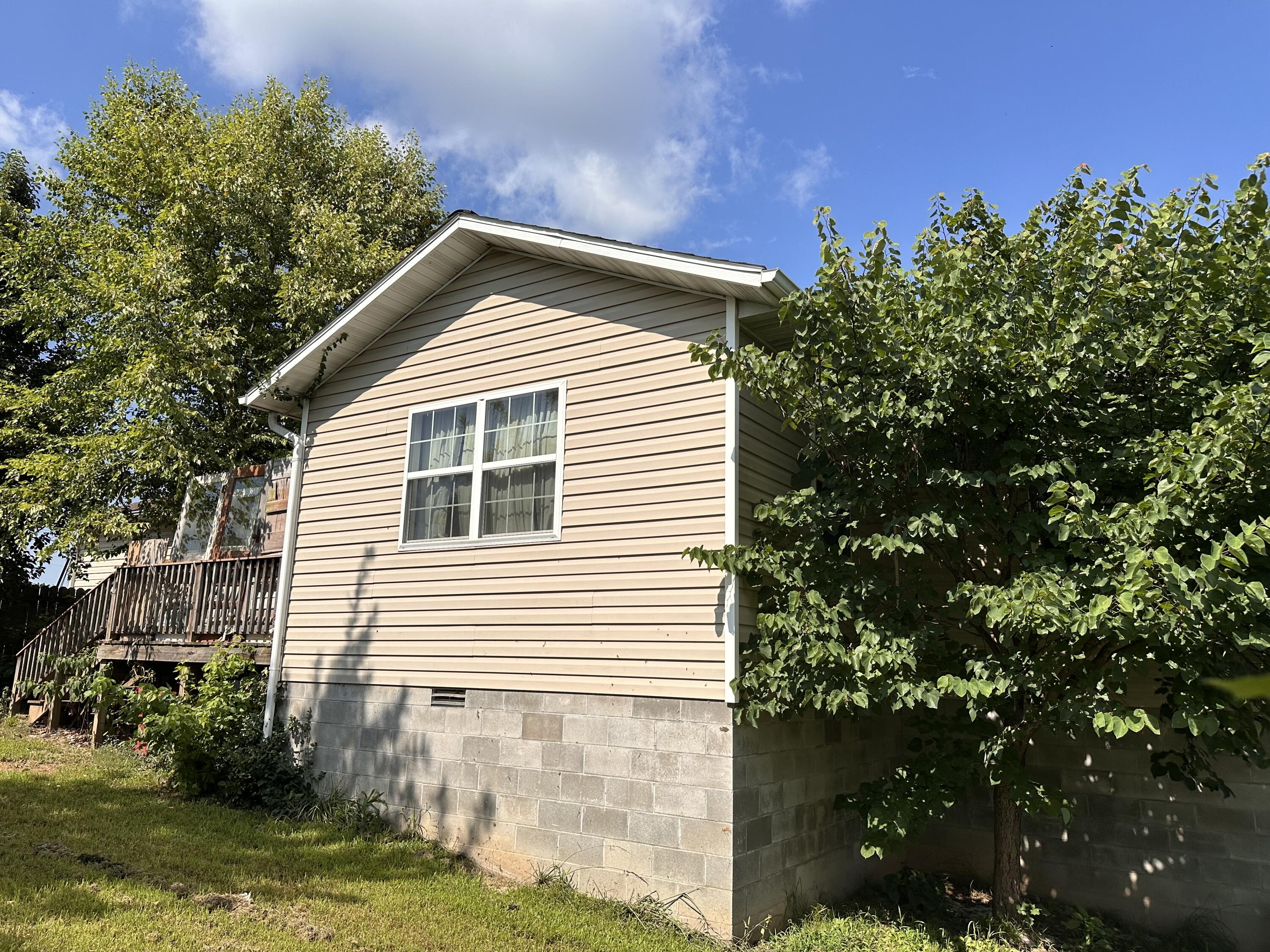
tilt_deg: +11.4
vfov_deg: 56.8
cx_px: 635
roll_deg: +0.4
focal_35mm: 24
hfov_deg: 71.6
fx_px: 881
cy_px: 476
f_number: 1.78
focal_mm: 6.86
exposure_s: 1/6623
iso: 80
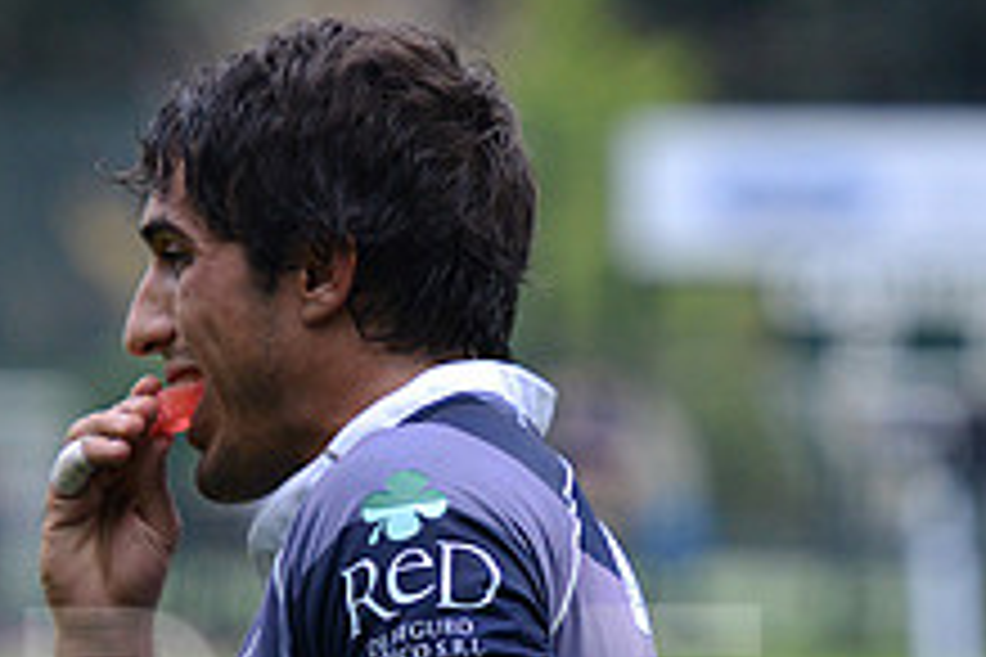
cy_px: 740
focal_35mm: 530
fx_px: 14515
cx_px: 387
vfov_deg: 2.6
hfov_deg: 3.9
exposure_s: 1/500
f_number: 4
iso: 1250
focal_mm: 200
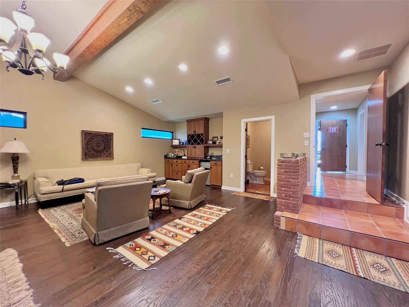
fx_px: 154
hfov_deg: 106.2
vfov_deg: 89.9
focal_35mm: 13
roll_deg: +0.5
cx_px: 204
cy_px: 154
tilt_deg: -0.2
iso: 640
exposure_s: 1/60
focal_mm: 1.57
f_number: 1.8
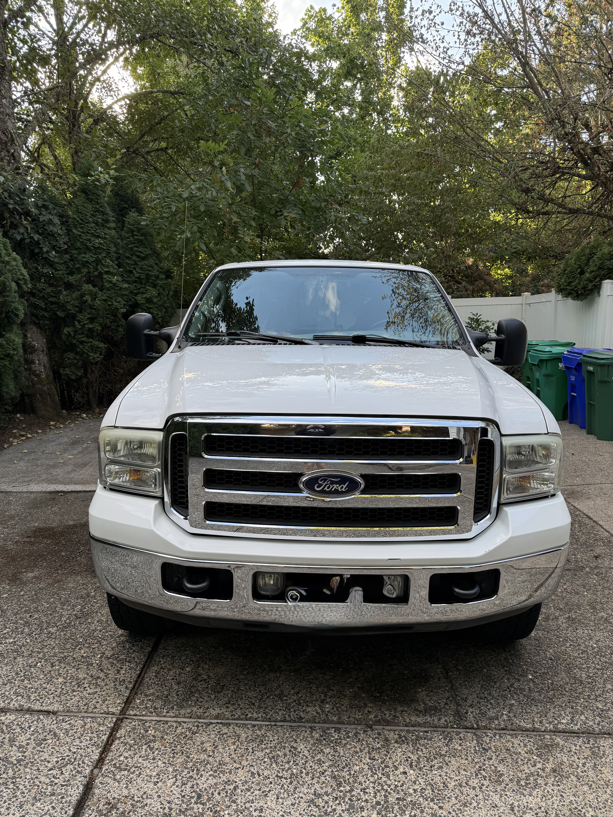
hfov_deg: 56.8
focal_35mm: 24
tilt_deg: -11.1
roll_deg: +1.3
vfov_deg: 71.6
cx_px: 306
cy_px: 408
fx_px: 567
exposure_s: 1/399
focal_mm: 6.76
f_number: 1.78
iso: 100
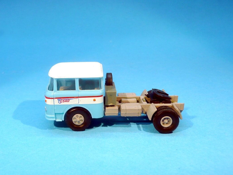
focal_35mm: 38
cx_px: 109
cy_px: 92
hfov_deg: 48.9
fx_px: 256
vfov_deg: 37.7
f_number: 3.3
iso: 100
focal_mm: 4.6
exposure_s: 1/100
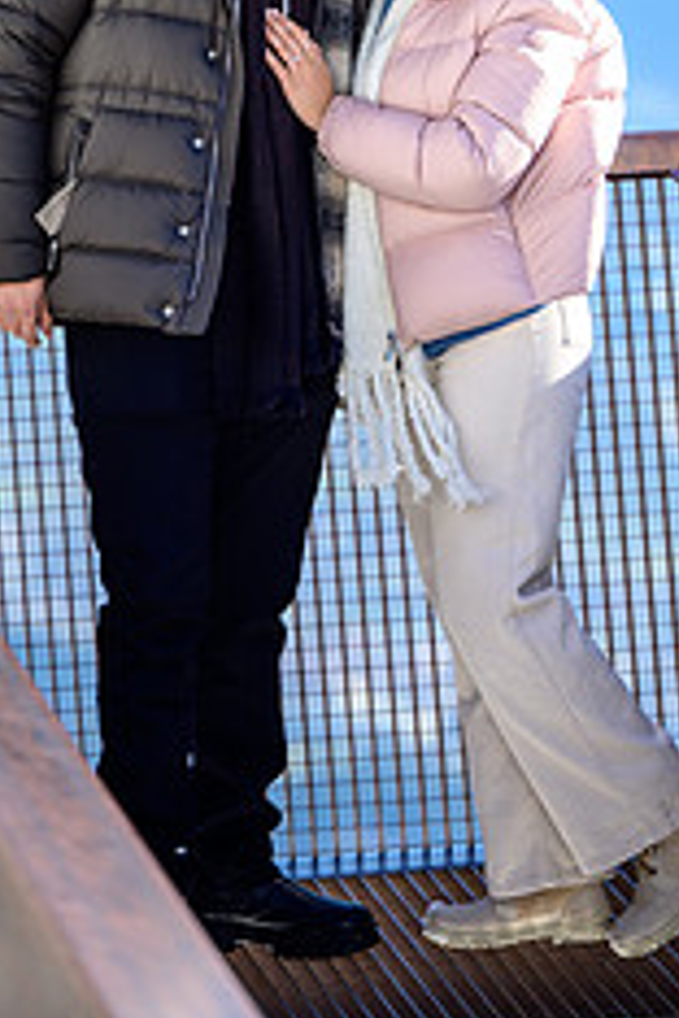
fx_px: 8147
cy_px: 239
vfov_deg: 7.1
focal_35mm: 288
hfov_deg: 4.8
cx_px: 298
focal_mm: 150
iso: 100
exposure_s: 1/800
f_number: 3.2
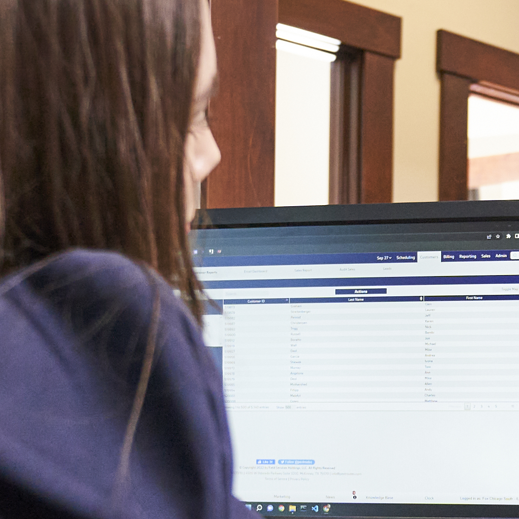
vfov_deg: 22.1
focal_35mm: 76
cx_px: 533
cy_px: 494
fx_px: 1289
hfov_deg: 21.8
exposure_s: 1/500
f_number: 2.8
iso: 250
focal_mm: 17
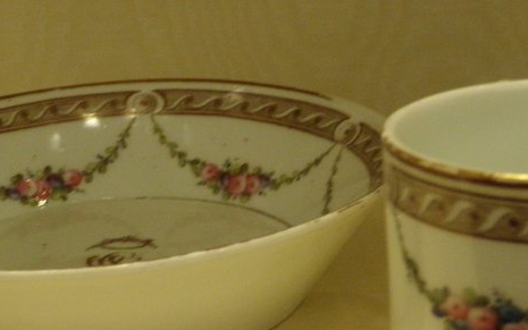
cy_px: 288
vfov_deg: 15.4
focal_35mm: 84
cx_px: 267
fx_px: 1209
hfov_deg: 24.6
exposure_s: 1/8
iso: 200
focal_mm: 6.53
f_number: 4.1
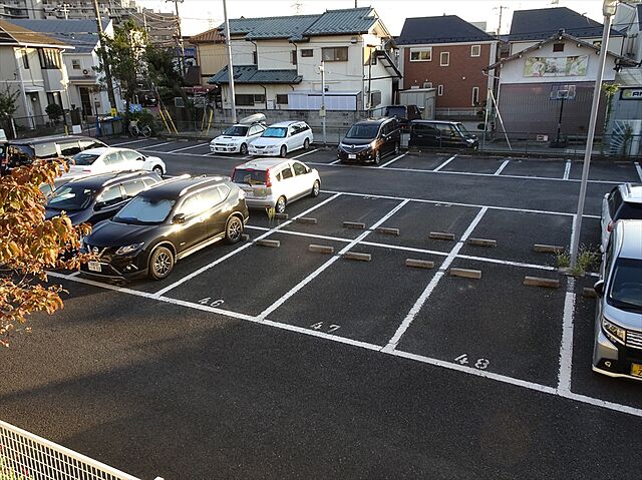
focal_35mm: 28
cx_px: 321
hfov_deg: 63.5
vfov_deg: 49.7
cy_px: 240
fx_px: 519
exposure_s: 1/125
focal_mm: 4.75
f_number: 3.5
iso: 80
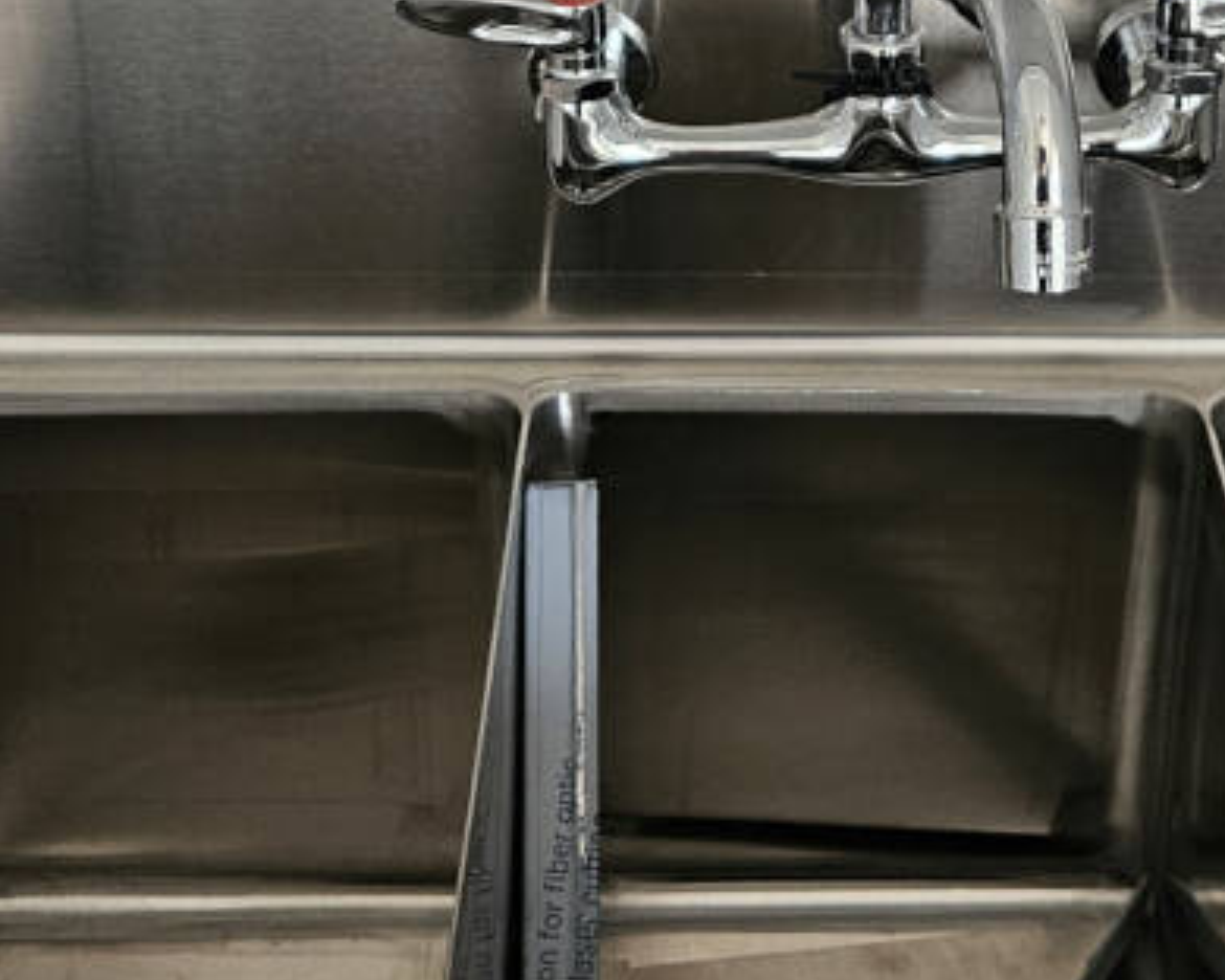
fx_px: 2502
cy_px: 119
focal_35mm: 69
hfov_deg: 27.3
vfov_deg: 21.7
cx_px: 845
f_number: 1.8
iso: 400
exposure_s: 1/120
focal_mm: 5.4
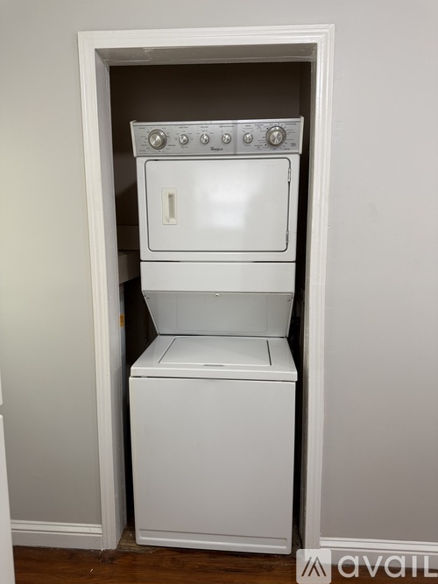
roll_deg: +0.8
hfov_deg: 56.8
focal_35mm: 24
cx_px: 219
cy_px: 292
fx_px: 405
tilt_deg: -8.4
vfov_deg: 71.6
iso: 160
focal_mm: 6.76
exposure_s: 1/60
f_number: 1.78
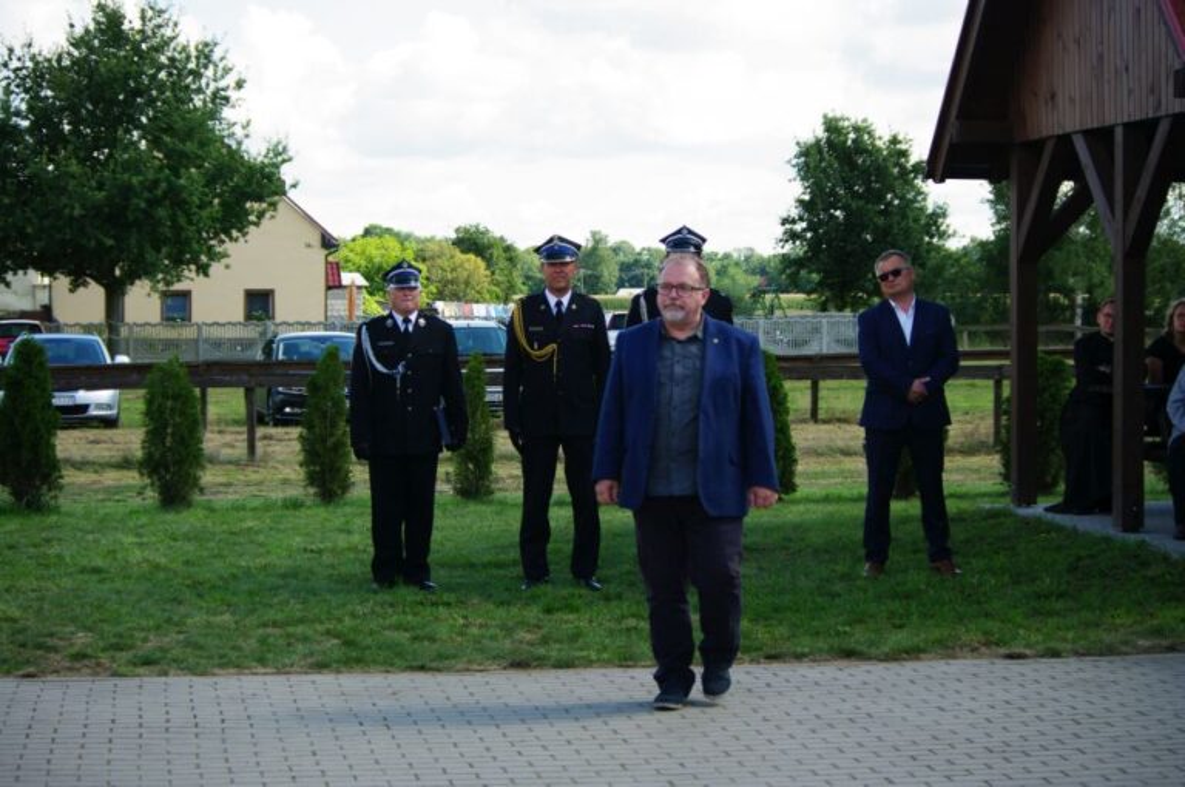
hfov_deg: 27.0
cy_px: 394
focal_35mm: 75
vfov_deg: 18.1
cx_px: 592
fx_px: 2466
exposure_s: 1/500
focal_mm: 50
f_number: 4.5
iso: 200
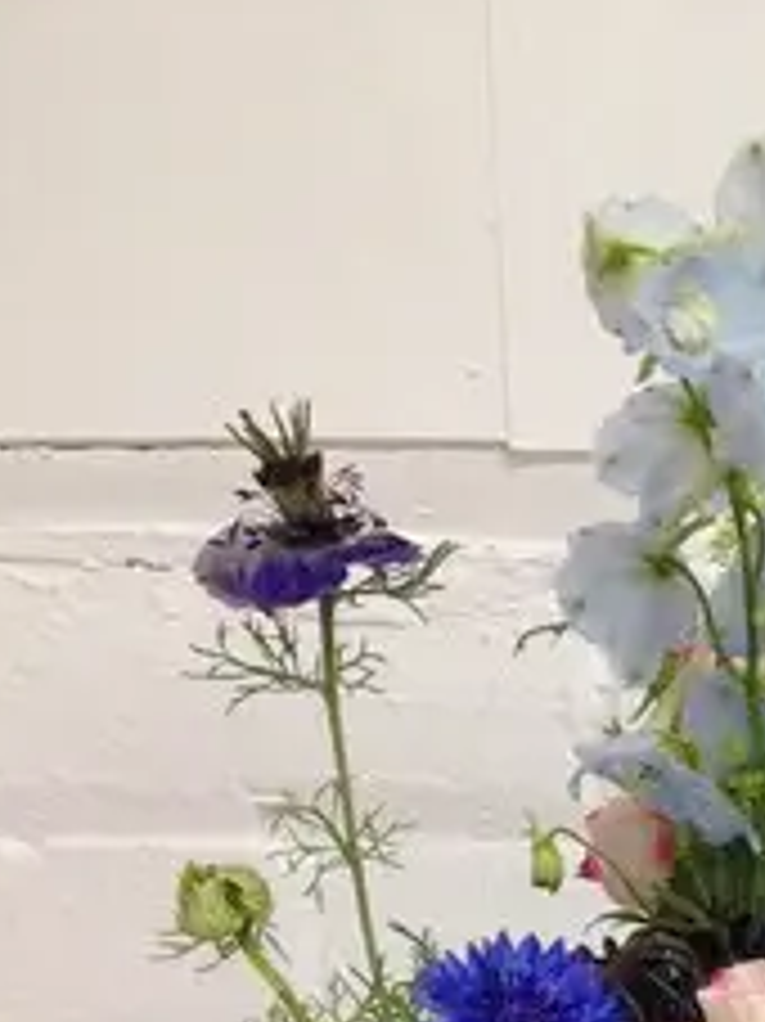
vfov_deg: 21.2
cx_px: 896
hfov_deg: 16.5
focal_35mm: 86
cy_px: 1213
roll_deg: +0.0
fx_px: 2536
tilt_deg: -18.7
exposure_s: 1/20
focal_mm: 4.28
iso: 80
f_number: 2.4
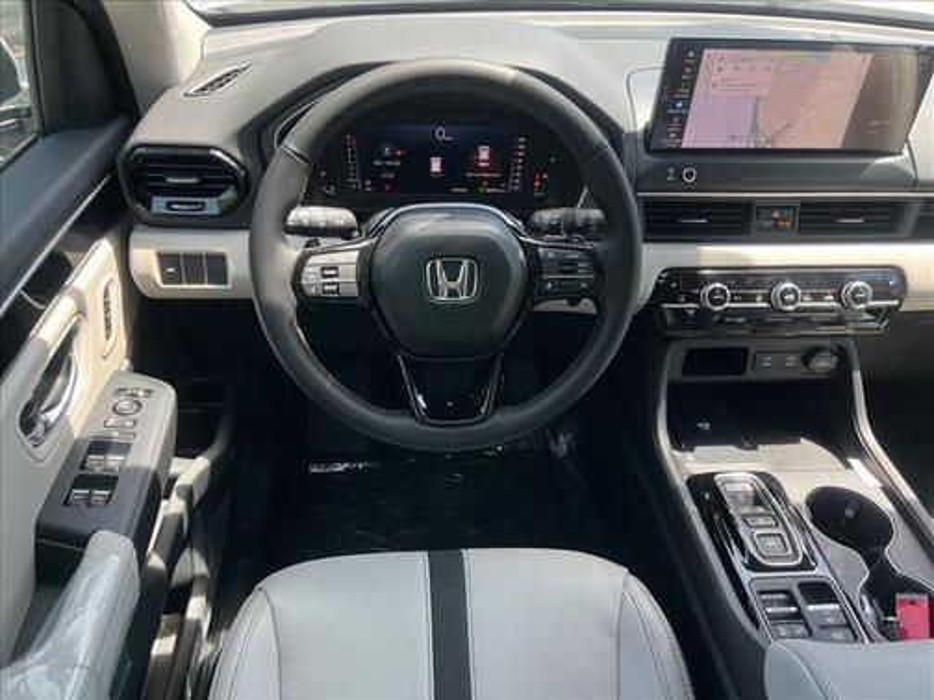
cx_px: 467
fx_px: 702
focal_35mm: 26
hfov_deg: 67.3
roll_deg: -1.8
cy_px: 350
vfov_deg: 53.1
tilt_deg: -39.5
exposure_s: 1/177
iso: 40
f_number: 1.6
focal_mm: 5.1
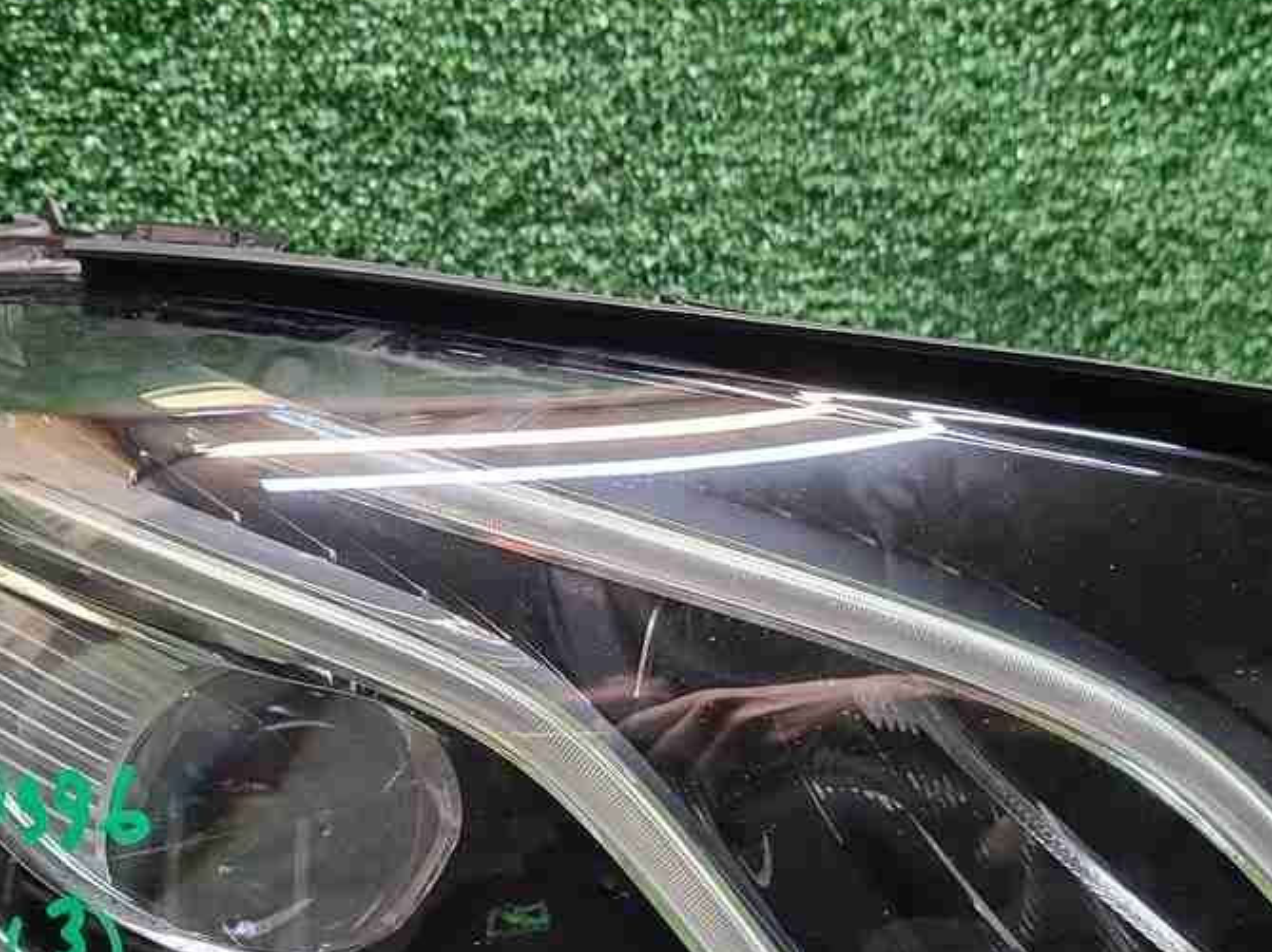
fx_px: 2057
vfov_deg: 25.2
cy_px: 876
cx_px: 563
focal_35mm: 56
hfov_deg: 34.3
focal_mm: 5.4
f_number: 1.8
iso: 229
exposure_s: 1/50
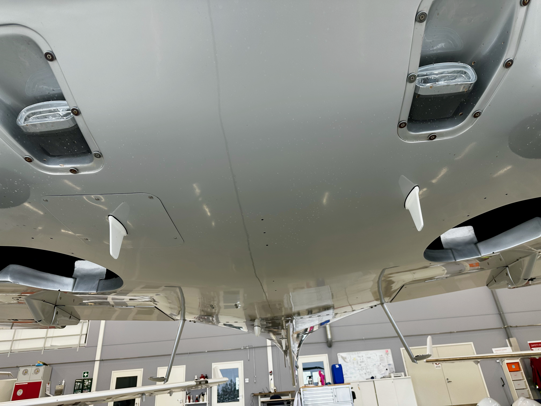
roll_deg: +4.4
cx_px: 270
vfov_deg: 56.8
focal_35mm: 24
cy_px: 203
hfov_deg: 71.6
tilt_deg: +28.5
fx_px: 375
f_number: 1.78
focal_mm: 6.86
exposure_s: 1/121
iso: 64
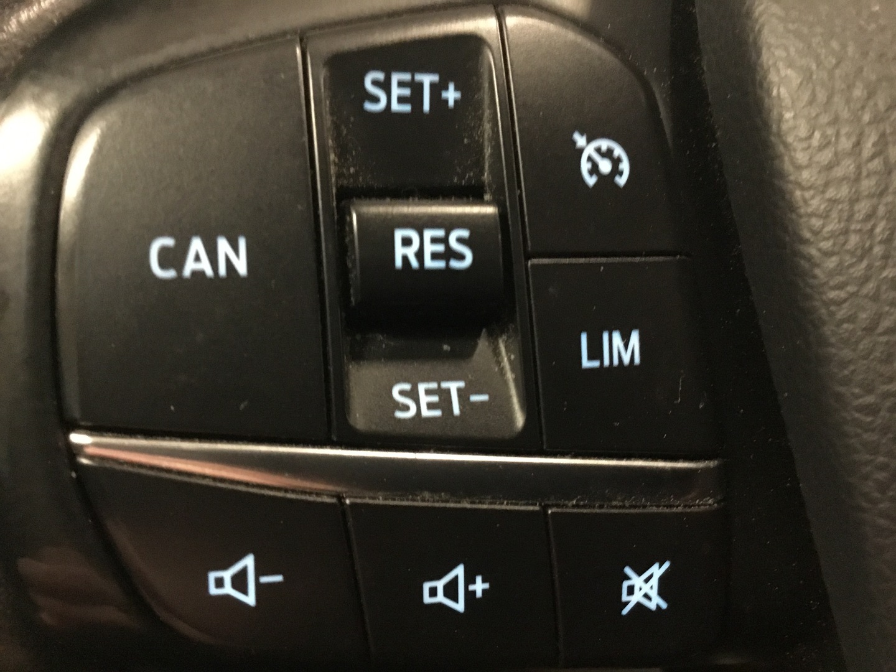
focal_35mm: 31
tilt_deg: -33.3
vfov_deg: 45.4
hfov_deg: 58.4
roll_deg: -2.9
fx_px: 802
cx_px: 448
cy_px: 336
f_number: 2.4
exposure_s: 1/17
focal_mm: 3.3
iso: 640
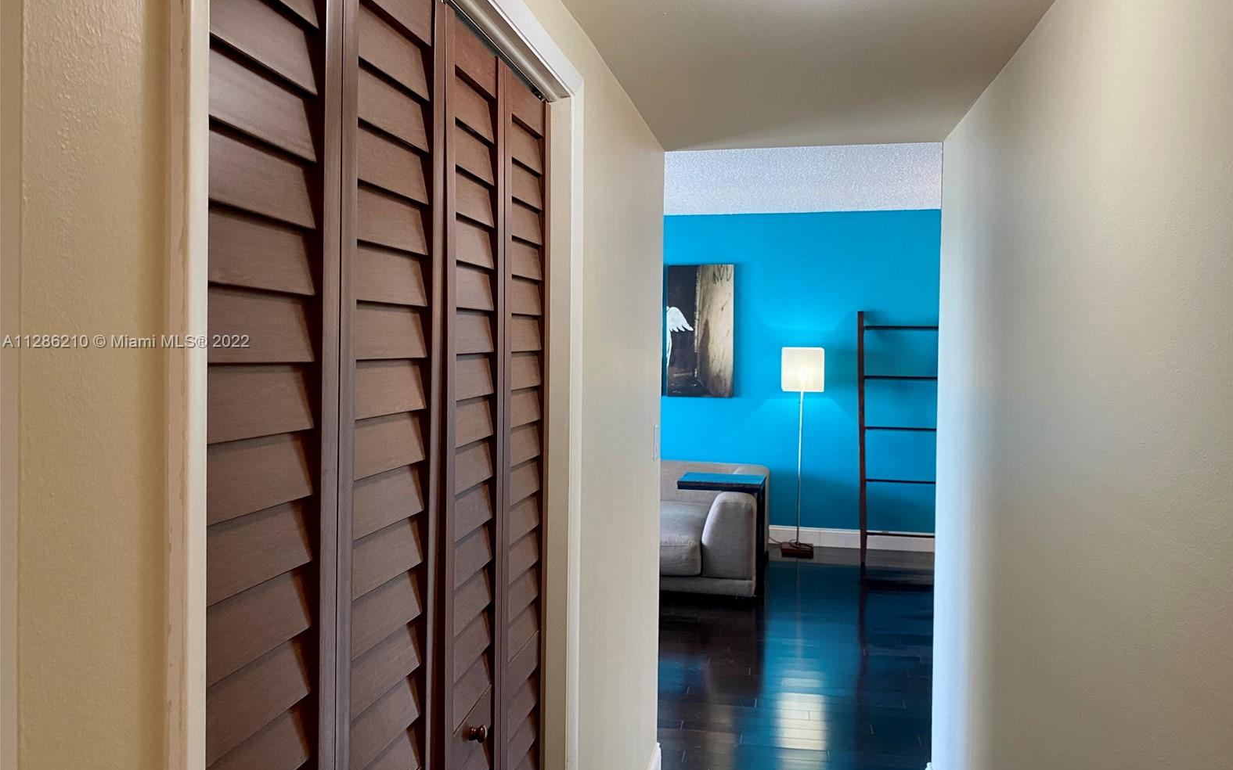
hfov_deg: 66.5
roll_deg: -0.4
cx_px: 626
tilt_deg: -1.0
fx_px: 941
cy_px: 343
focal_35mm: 28
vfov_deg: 44.5
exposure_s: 1/60
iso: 160
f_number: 1.8
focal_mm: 4.25
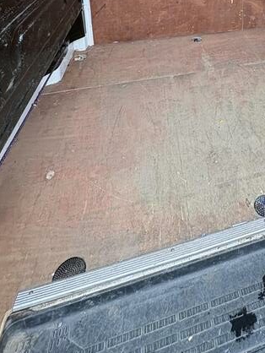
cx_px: 241
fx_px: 306
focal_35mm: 30
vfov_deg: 46.6
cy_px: -23
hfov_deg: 42.7
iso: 125
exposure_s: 1/130
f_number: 2.2
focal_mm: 2.22
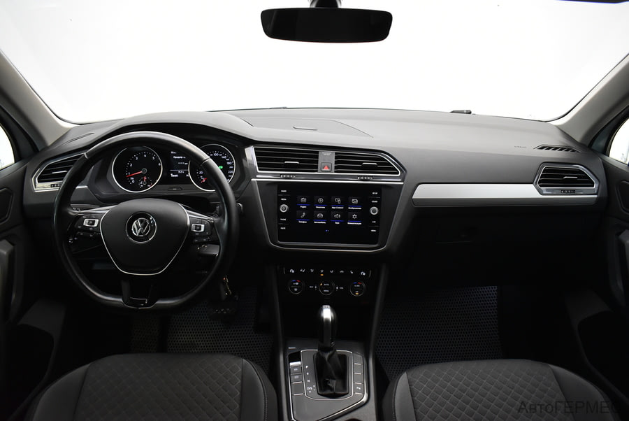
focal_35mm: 27
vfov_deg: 48.0
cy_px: 210
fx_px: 472
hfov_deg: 67.3
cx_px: 314
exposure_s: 1/30
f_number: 3.5
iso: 1400
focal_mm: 18
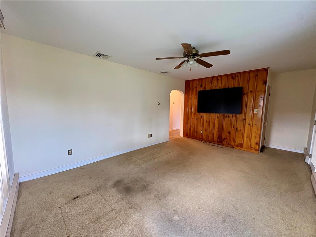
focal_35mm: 14
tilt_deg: -5.4
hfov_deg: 102.1
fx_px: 128
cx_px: 158
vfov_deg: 85.7
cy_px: 118
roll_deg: -0.5
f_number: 2.2
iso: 250
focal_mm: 2.22
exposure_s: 1/60
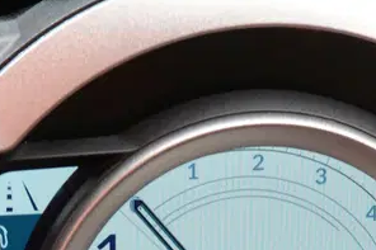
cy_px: 292
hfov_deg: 4.8
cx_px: 204
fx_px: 4447
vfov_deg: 3.2
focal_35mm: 426
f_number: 9
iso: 400
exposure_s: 1/60
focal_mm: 105
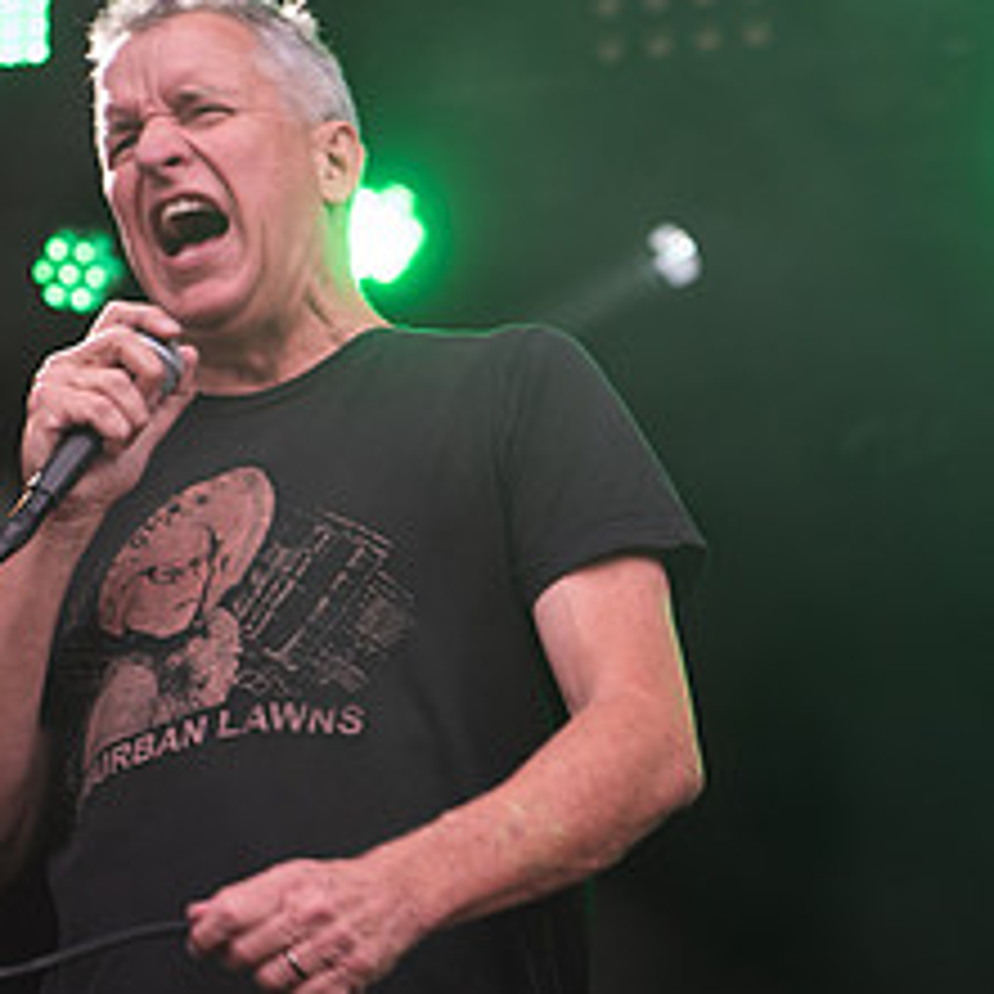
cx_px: 814
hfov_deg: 9.7
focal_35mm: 180
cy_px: 503
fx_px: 5848
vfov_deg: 9.7
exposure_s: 1/160
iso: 200
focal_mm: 70
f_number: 4
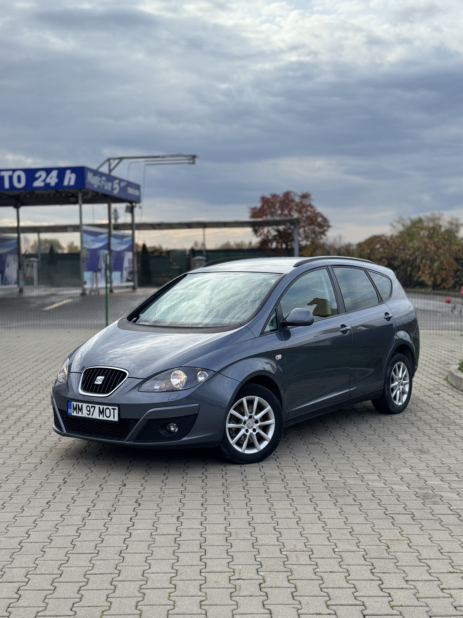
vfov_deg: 39.7
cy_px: 309
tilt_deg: -3.2
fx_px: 856
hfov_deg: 30.3
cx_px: 232
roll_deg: +1.4
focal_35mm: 48
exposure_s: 1/2513
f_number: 1.78
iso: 64
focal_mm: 6.76
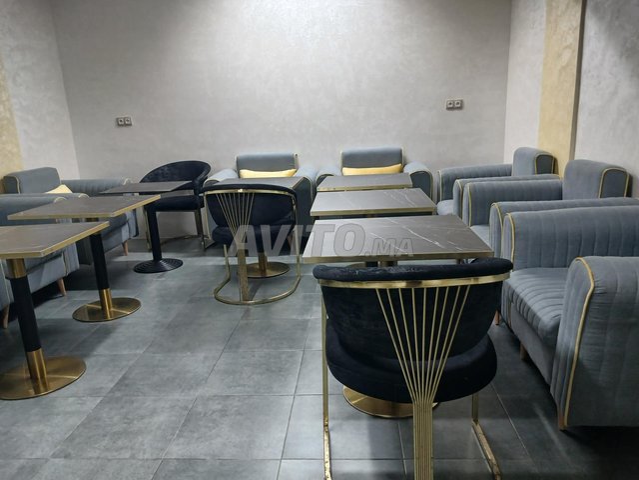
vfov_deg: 51.4
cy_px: 240
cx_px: 320
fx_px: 498
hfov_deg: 65.3
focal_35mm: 27
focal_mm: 4
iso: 64
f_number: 1.8
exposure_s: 1/50
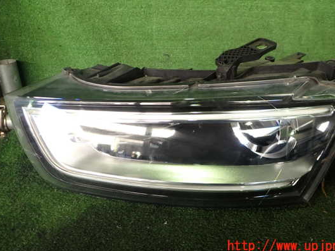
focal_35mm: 34
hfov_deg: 53.9
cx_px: 180
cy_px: 112
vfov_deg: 41.8
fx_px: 329
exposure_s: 1/40
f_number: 2.3
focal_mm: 5.4
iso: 200
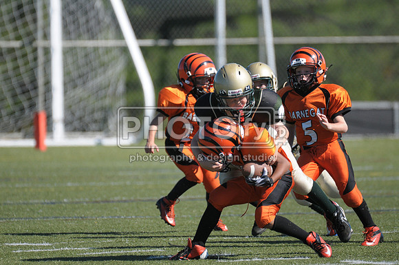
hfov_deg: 3.4
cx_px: 200
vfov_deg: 2.3
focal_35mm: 600
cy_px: 132
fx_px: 6641
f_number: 4
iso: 640
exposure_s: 1/3200
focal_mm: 400
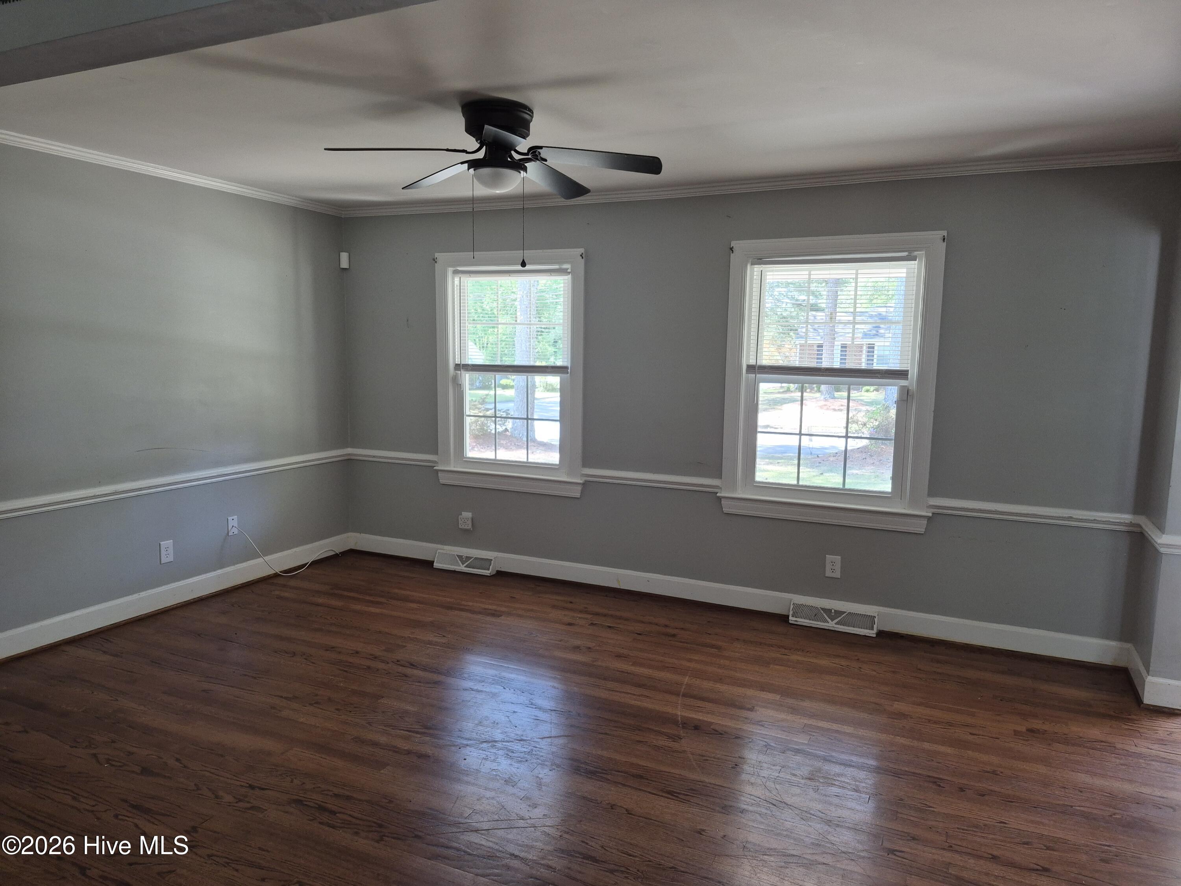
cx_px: 590
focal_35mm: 23
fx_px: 785
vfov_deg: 58.9
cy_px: 443
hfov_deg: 73.9
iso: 200
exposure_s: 1/100
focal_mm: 5.4
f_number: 1.8
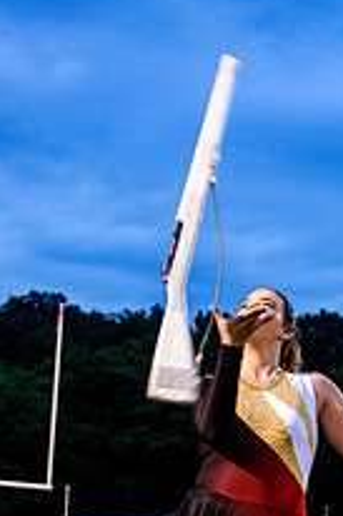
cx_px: 250
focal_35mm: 105
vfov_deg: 19.1
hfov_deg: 13.0
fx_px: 1503
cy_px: 486
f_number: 3.2
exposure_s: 1/250
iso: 1600
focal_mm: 48
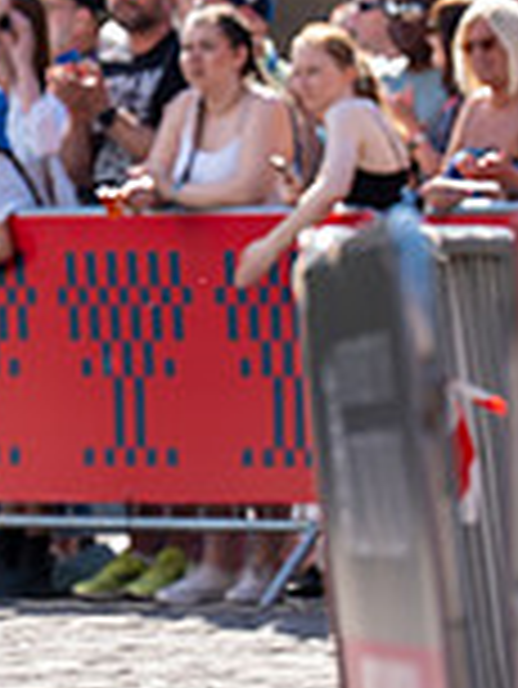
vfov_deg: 3.1
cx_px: -239
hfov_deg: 2.3
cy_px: 191
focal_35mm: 649
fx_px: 12931
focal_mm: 178
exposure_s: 1/1000
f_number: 3.5
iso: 160
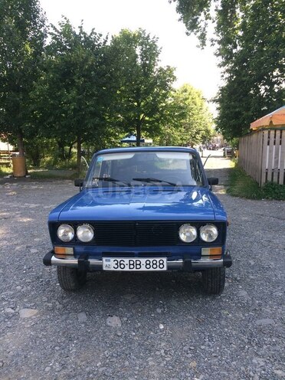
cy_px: 190
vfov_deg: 61.7
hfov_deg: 48.2
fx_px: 318
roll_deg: -1.1
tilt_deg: -7.2
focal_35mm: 29
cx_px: 142
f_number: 2.2
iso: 32
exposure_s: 1/436
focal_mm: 4.15
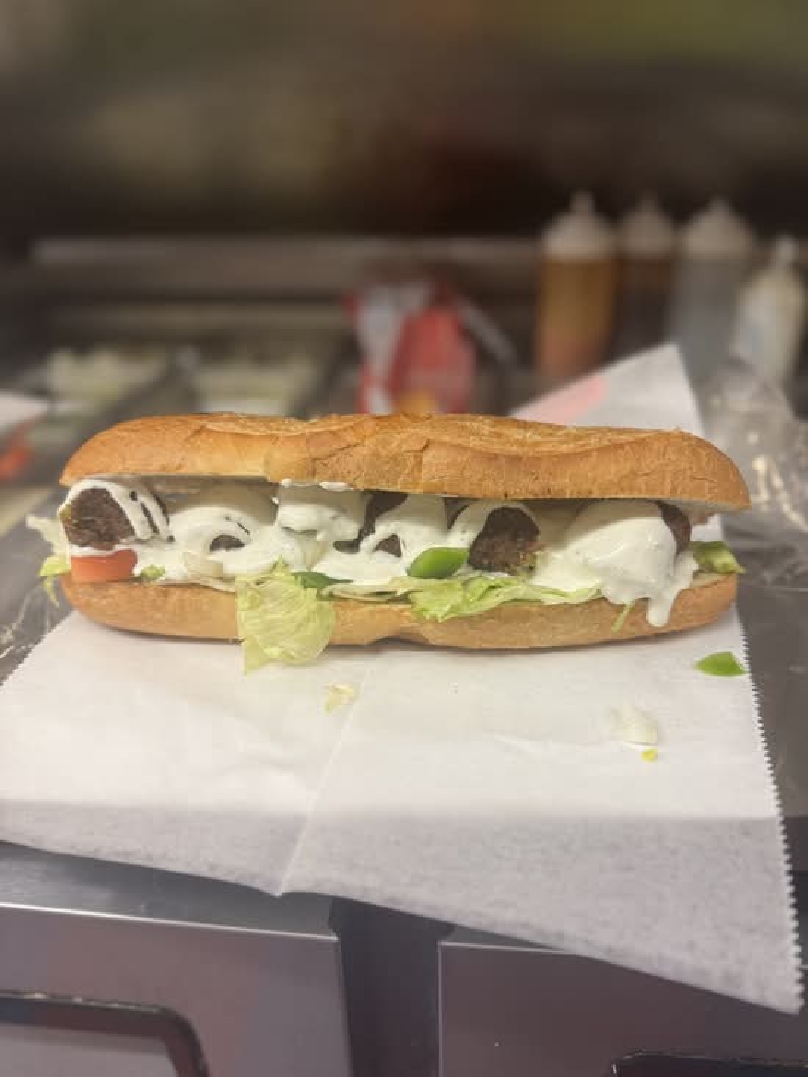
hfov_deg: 56.8
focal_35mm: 24
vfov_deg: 71.6
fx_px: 747
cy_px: 538
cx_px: 404
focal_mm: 6.76
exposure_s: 1/60
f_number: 1.78
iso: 200
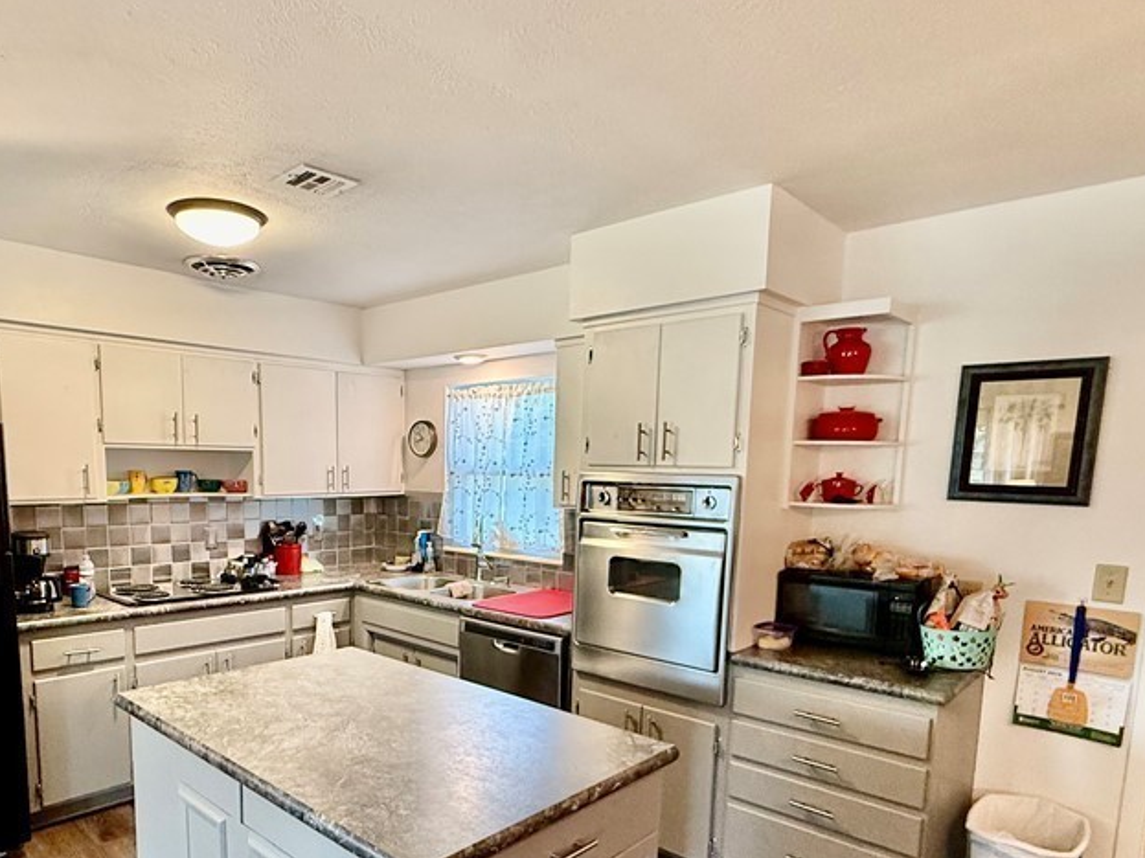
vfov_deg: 57.6
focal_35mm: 23
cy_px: 568
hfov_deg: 73.2
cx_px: 459
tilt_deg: -7.8
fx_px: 761
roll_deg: -0.8
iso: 320
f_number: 2.2
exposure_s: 1/120
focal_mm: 2.22
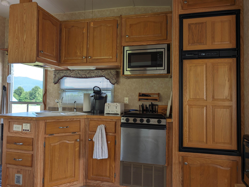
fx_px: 173
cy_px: 94
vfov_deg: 56.9
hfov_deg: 71.5
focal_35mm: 24
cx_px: 124
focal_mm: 6.9
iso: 23
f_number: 1.68
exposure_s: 1/78.5
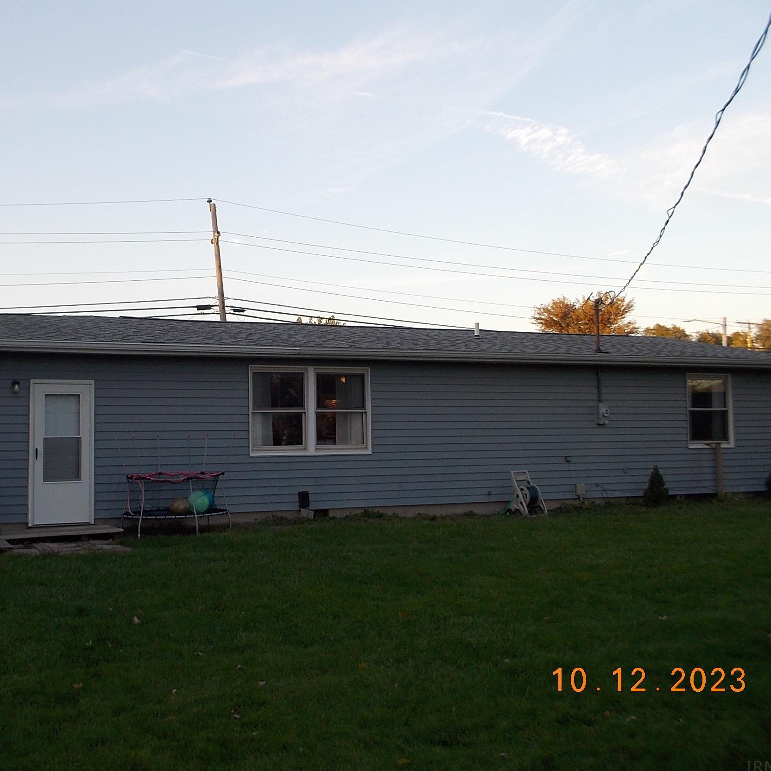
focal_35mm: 35
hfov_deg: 46.7
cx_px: 274
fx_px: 882
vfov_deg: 47.2
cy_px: 378
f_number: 3.3
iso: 80
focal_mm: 4.1
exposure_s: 1/125
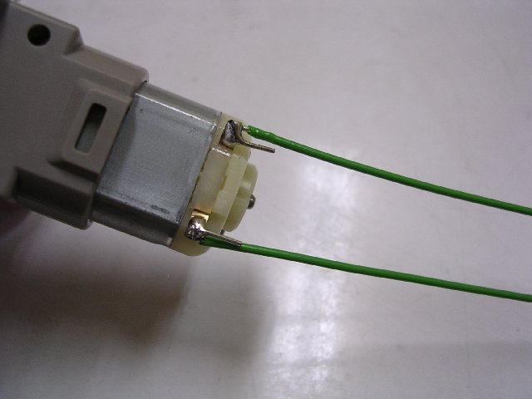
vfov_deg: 37.7
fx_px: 584
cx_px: 266
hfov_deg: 49.0
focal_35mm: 38
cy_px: 200
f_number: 2.8
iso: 100
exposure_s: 1/18.9
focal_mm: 5.8
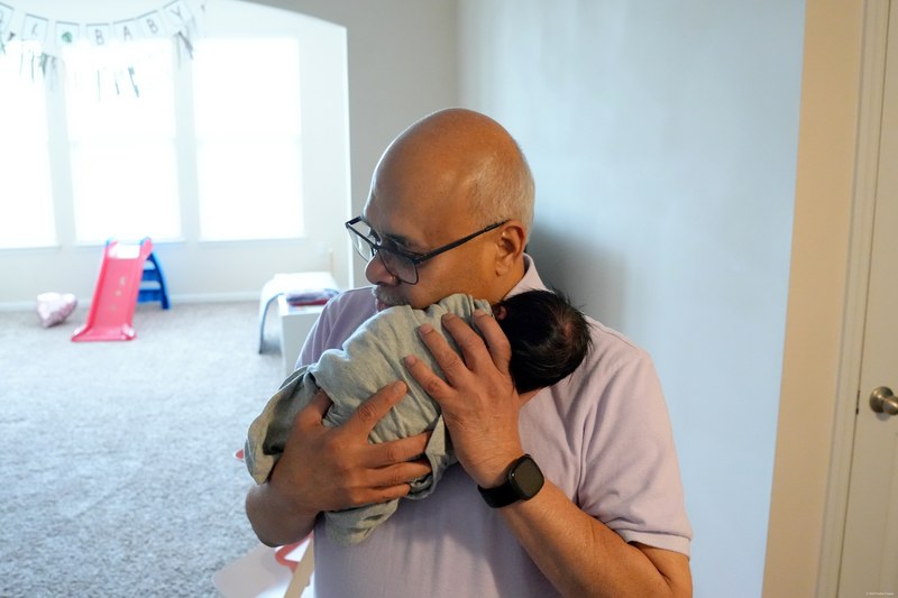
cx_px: 449
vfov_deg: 38.3
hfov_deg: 55.1
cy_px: 299
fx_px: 860
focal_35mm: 34
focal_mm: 23
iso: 5000
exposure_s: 1/160
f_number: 4
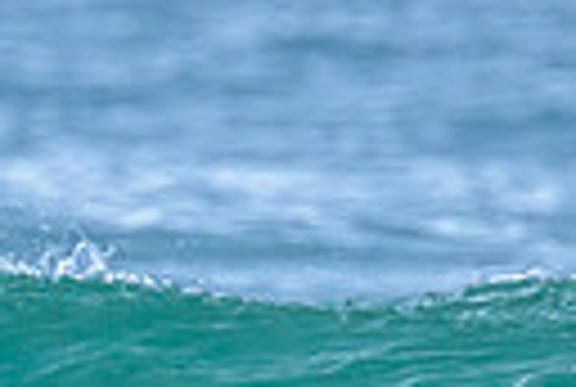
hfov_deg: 0.7
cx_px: 47
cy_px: 605
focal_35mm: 2974
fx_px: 47695
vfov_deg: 0.5
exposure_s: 1/2000
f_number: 8
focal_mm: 560
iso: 2200
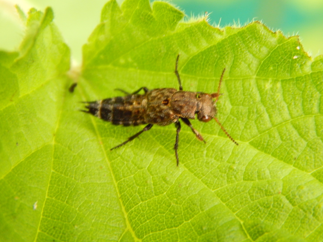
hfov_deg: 12.3
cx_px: 161
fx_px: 1502
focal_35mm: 161
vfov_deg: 9.2
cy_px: 121
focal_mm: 28.7
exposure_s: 1/30
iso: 400
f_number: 5.1
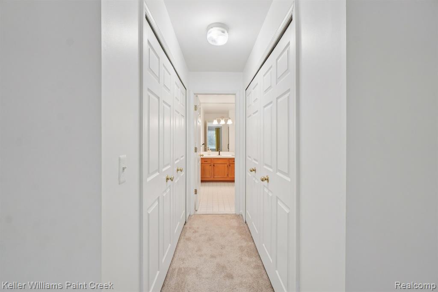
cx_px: 219
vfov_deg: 77.3
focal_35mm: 15
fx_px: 182
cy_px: 146
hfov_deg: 100.4
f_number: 8
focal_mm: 10
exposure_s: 1/20
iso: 400
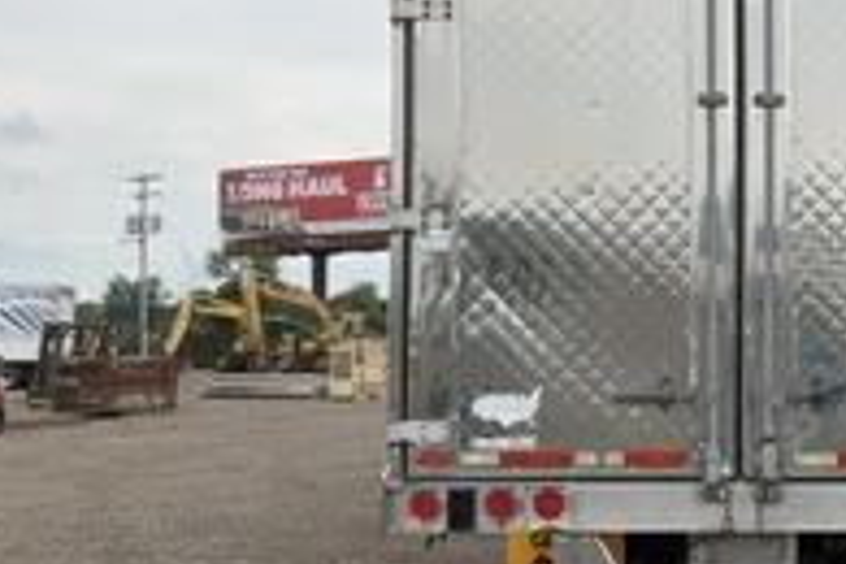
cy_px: 256
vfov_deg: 21.9
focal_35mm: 62
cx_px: 768
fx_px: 1457
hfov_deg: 30.9
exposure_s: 1/1675
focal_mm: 3
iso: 25
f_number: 1.8
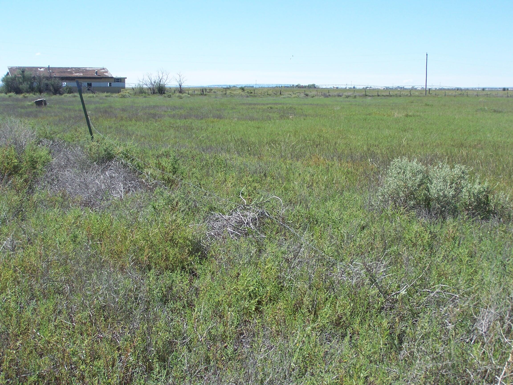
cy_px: 192
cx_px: 256
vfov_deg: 22.9
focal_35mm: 64
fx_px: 948
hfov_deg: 30.3
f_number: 3.2
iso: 80
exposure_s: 1/1000
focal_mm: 10.7
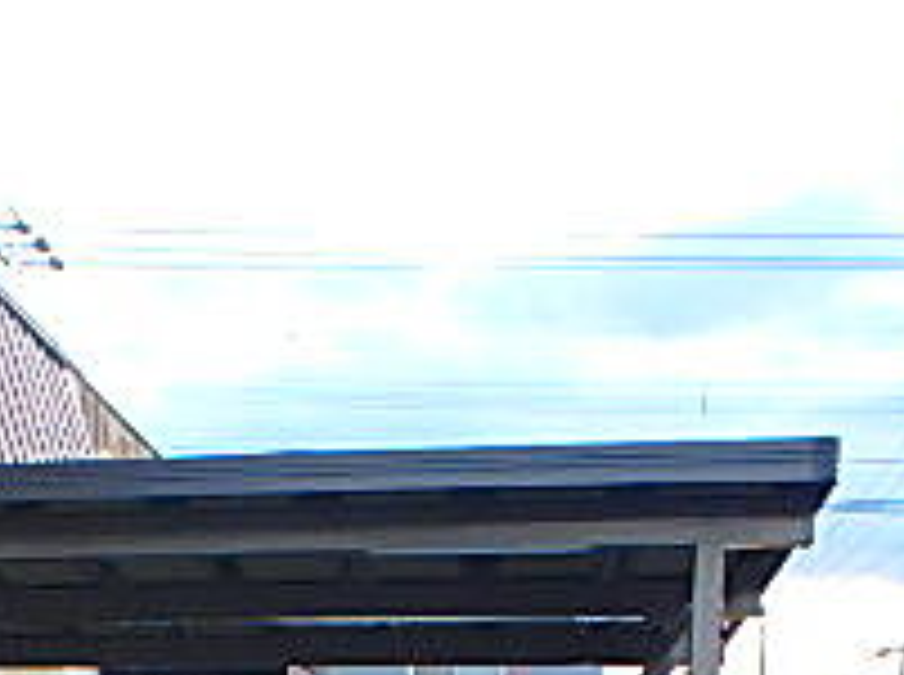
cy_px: 1035
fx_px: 1747
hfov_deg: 28.0
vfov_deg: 19.0
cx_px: 99
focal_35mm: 67
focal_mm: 3.7
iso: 400
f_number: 3.5
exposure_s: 1/30
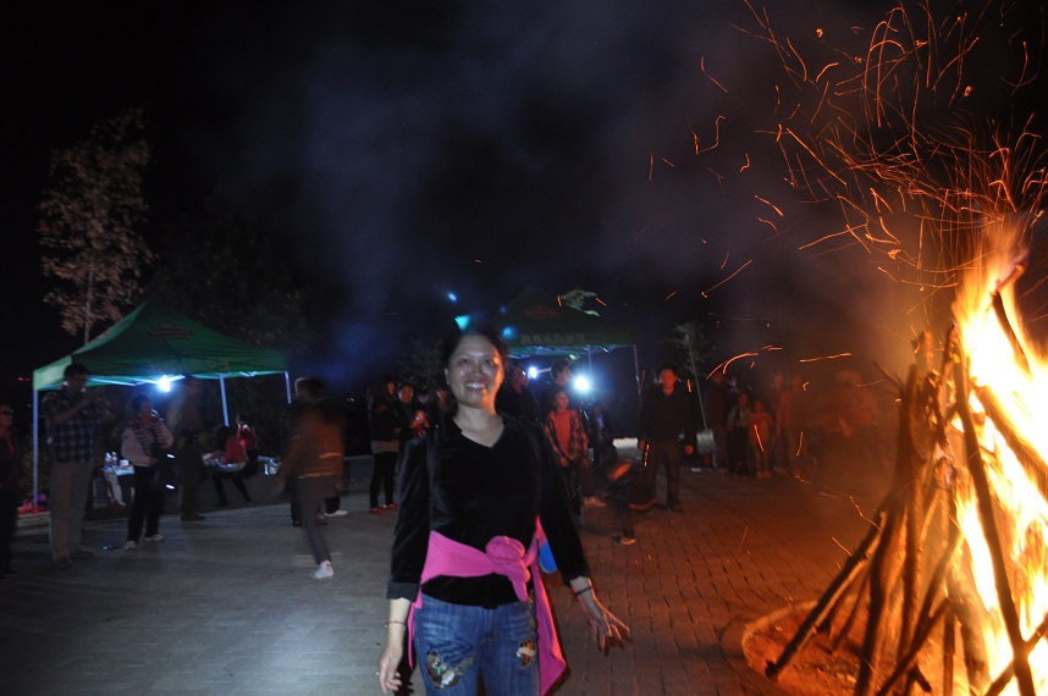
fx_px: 872
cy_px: 348
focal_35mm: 30
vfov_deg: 43.5
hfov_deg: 62.0
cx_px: 524
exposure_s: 1/4
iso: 800
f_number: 3.8
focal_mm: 20
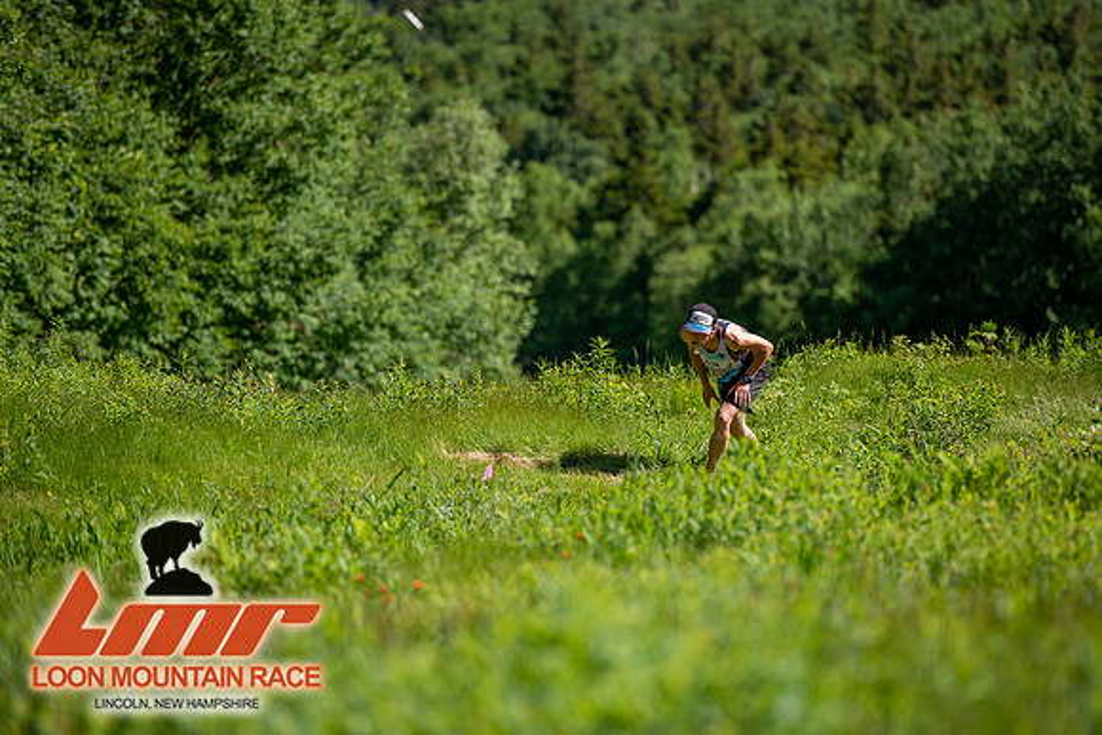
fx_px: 6123
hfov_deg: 10.3
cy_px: 368
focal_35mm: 200
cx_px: 551
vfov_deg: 6.9
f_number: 3.5
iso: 100
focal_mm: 200
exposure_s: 1/800
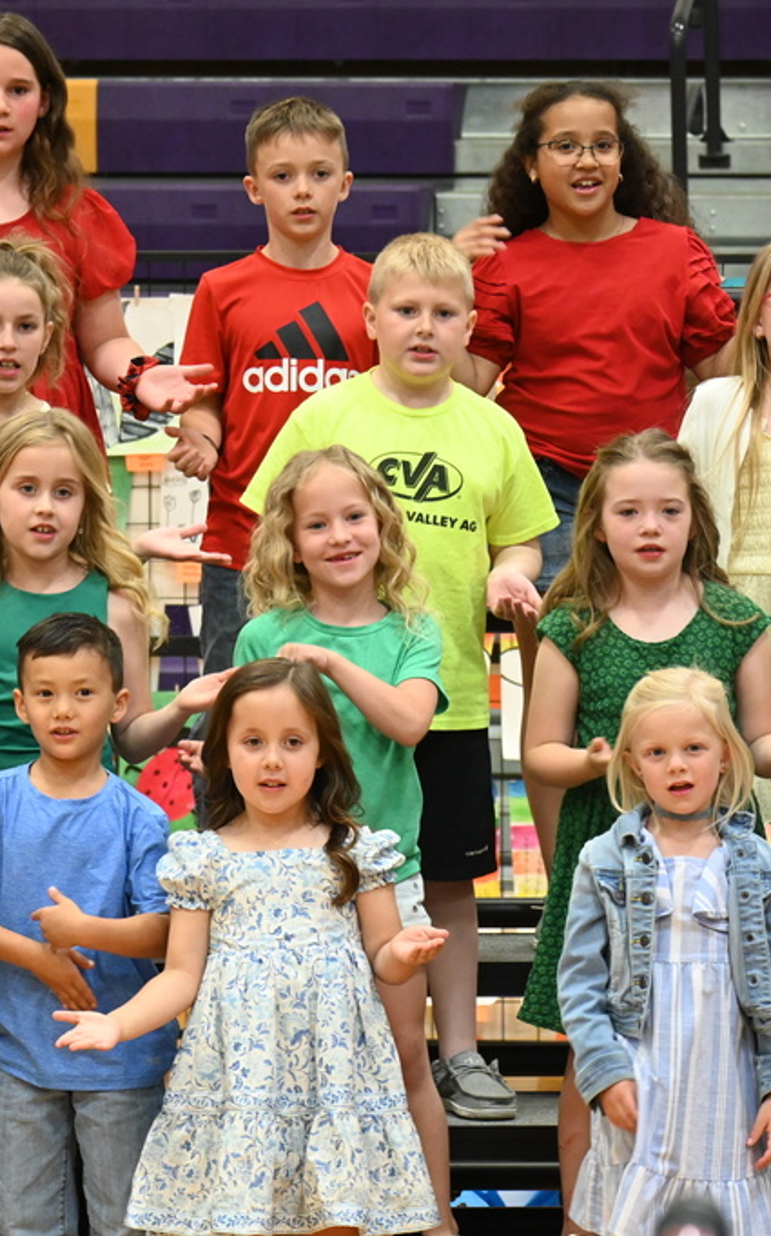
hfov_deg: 5.2
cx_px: 247
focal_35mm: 253
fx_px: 8515
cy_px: 618
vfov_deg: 8.3
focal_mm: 110
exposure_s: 1/125
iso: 2500
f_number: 5
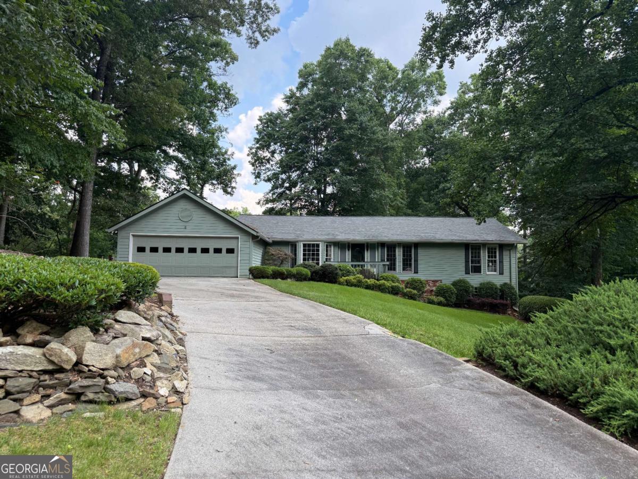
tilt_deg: +4.1
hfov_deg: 71.6
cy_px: 240
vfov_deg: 56.8
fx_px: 442
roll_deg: -0.7
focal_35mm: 24
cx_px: 319
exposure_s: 1/1005
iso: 100
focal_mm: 6.76
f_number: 1.78
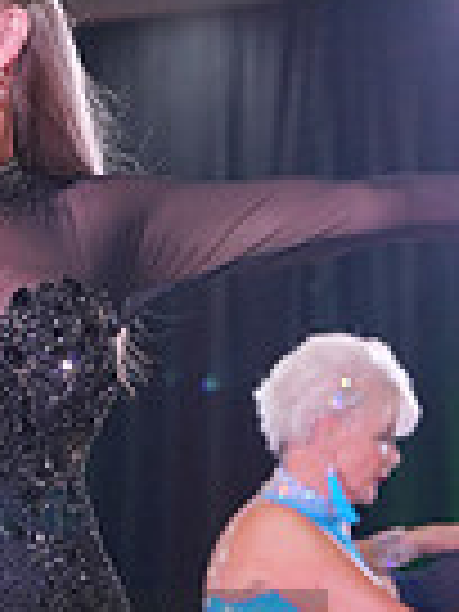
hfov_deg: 5.1
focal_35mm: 287
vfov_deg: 6.9
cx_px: -290
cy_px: 742
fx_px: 5074
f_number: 4
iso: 2000
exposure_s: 1/500
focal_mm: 70
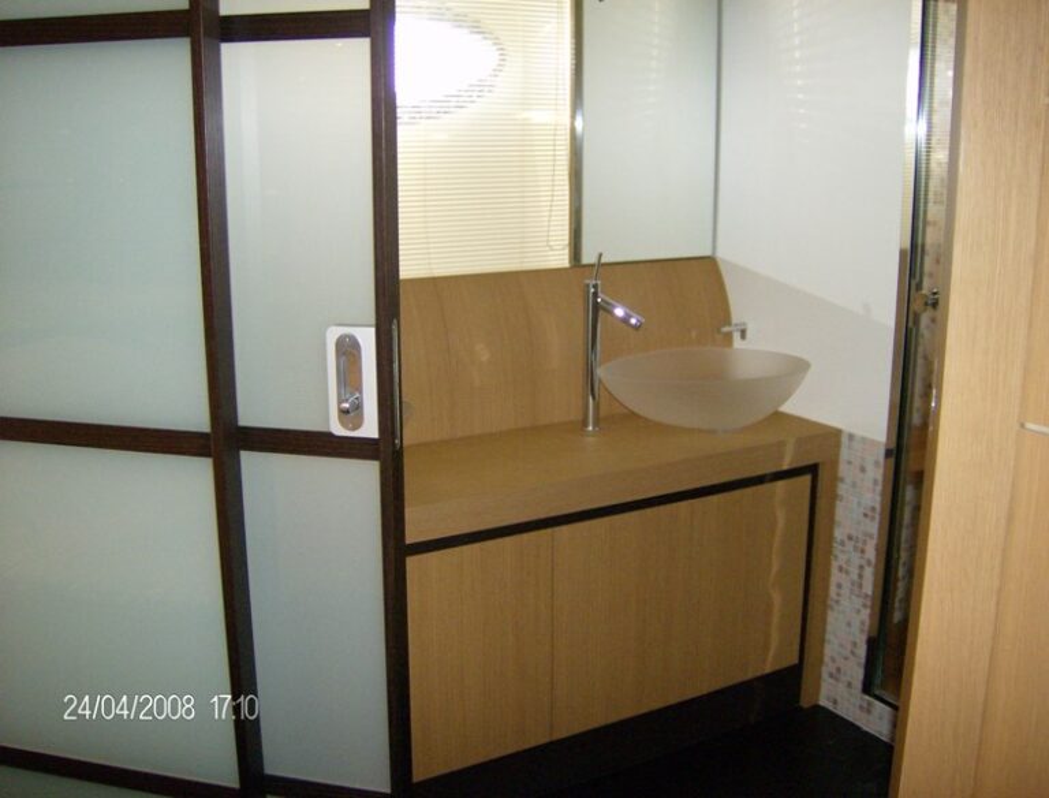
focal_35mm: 36
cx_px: 524
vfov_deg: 40.0
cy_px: 399
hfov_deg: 51.1
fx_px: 1096
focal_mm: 6
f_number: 2.8
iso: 200
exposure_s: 1/60
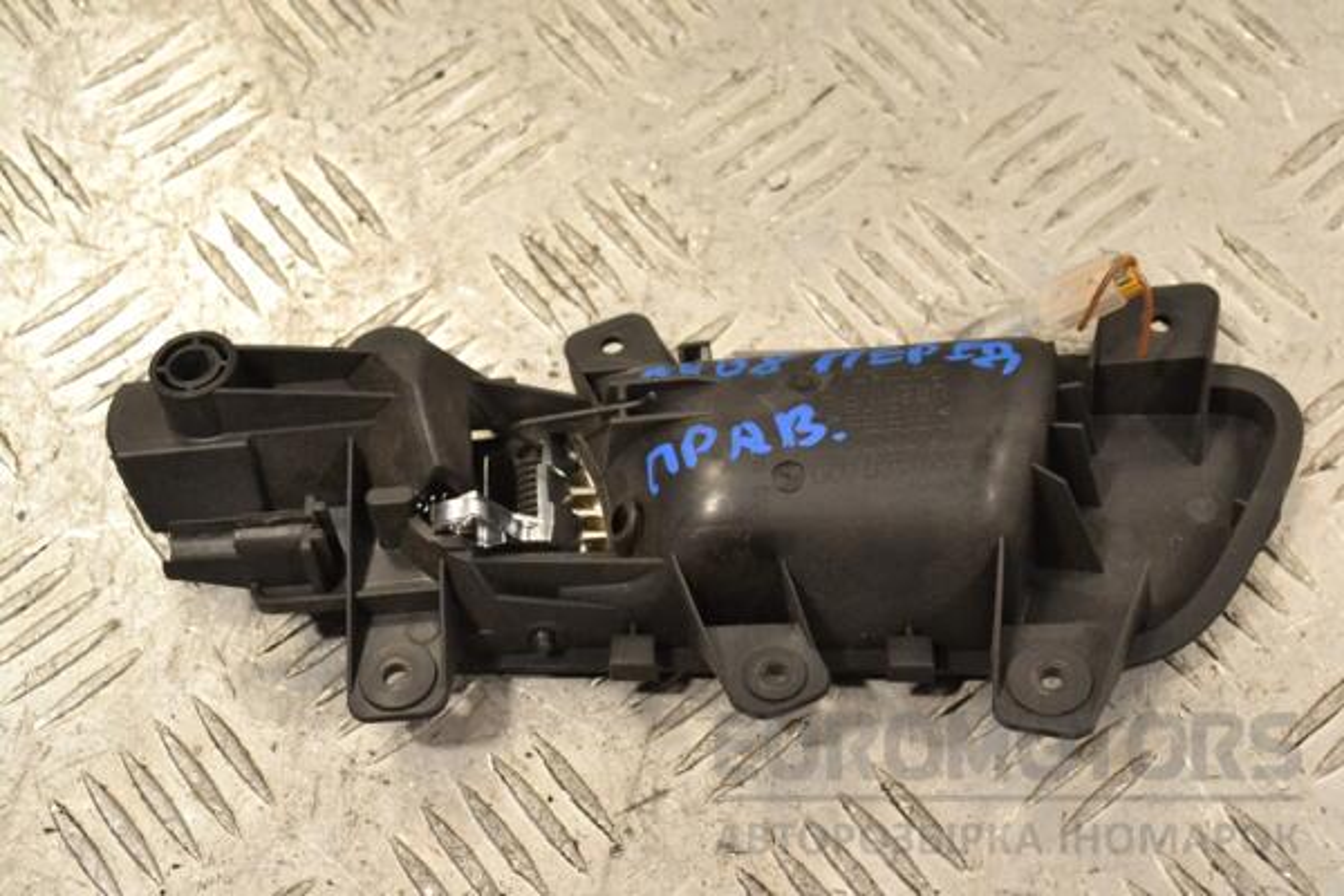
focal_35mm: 54
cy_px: 448
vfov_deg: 25.1
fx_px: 2016
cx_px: 672
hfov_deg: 36.9
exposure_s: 1/320
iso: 3200
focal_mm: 36
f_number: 9
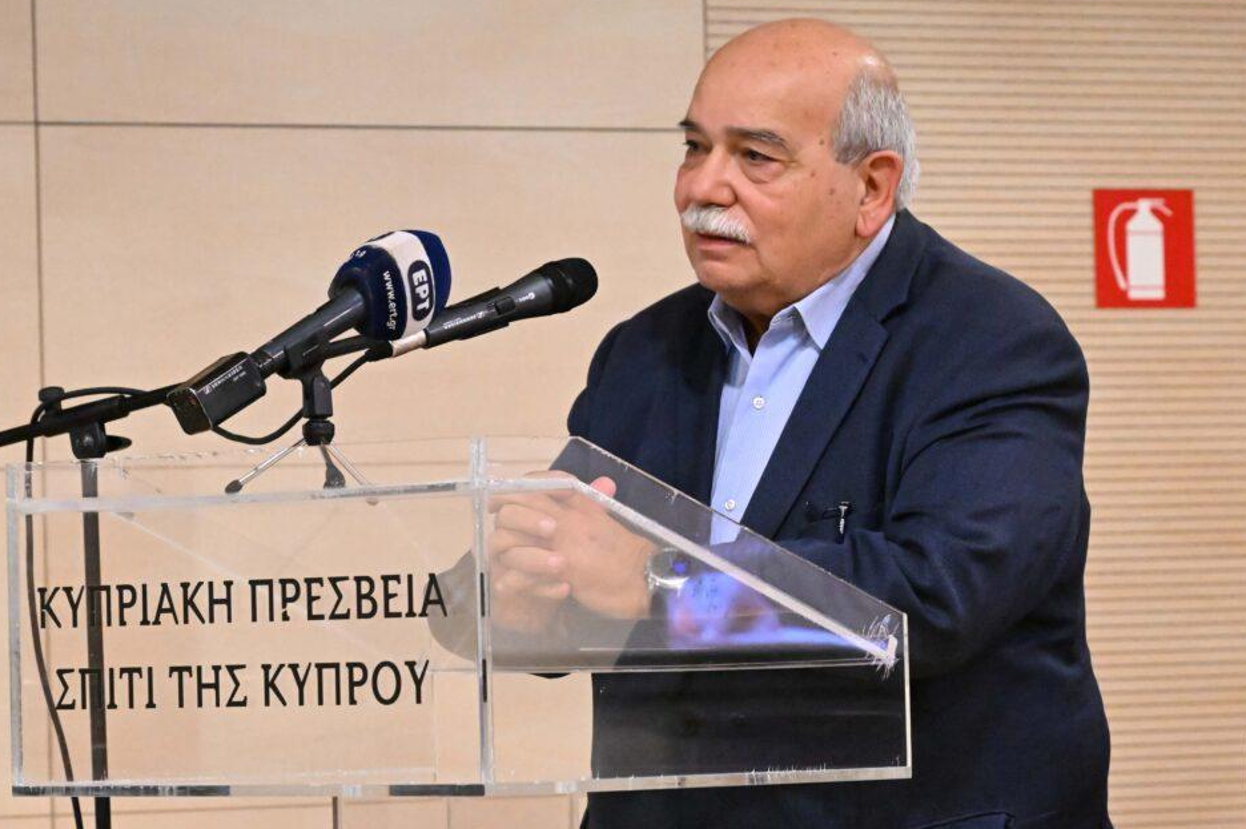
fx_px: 6814
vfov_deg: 7.0
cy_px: 413
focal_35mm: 197
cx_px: 579
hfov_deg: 10.4
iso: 14400
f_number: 5.6
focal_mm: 120
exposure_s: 1/200
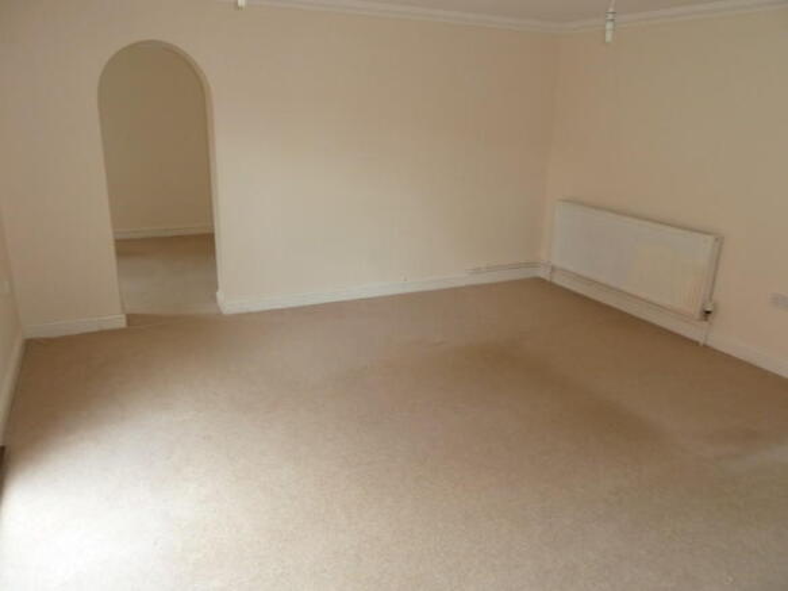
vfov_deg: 54.9
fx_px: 569
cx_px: 394
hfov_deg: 69.4
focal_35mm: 25
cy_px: 296
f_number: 3.3
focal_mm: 4.1
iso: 160
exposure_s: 1/30
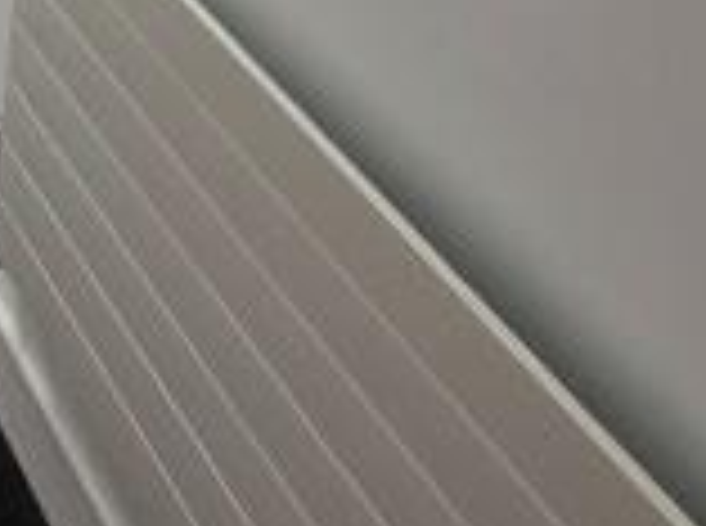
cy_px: -454
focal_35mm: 85
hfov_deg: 16.9
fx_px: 1730
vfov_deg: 14.8
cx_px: -715
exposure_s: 1/100
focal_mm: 2.2
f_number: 1.9
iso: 100
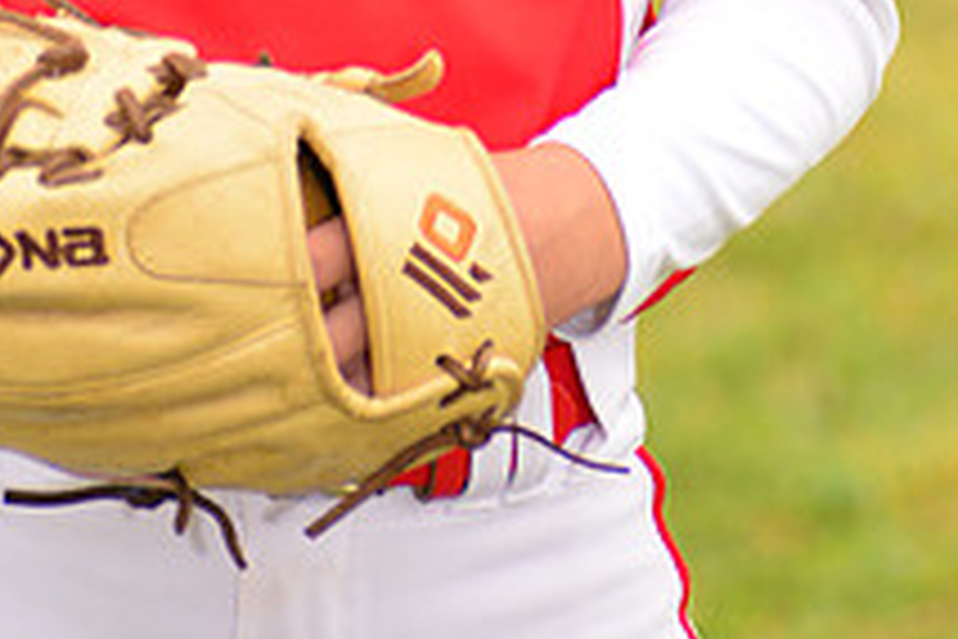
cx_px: 416
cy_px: -612
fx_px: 14529
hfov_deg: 3.8
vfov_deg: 2.5
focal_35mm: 546
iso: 125
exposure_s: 1/250
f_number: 5.6
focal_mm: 200
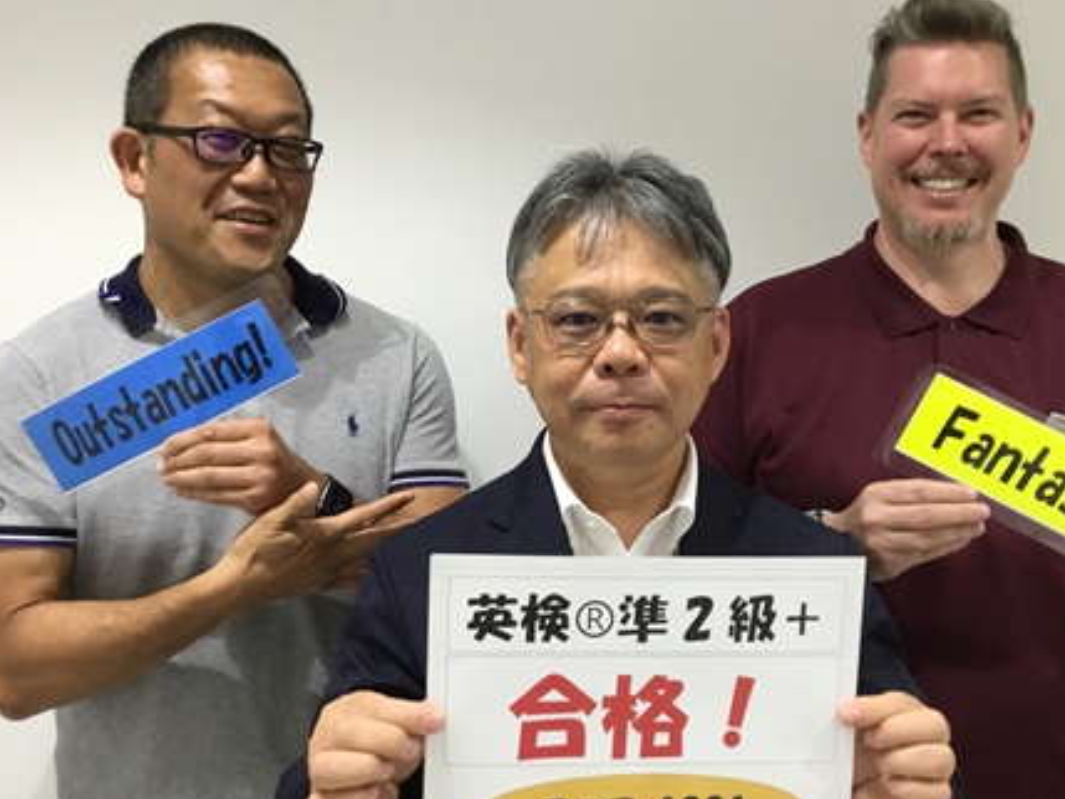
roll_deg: -1.5
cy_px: 435
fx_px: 1231
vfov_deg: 35.9
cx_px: 586
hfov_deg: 46.7
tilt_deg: -4.5
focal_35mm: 40
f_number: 2.4
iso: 50
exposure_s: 1/30
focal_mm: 3.3
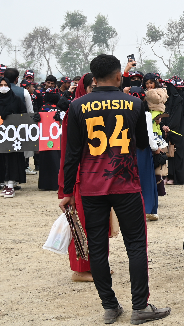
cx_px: 412
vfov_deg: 24.9
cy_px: 123
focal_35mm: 85
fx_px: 737
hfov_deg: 12.0
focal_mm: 31
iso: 100
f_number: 5
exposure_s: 1/100
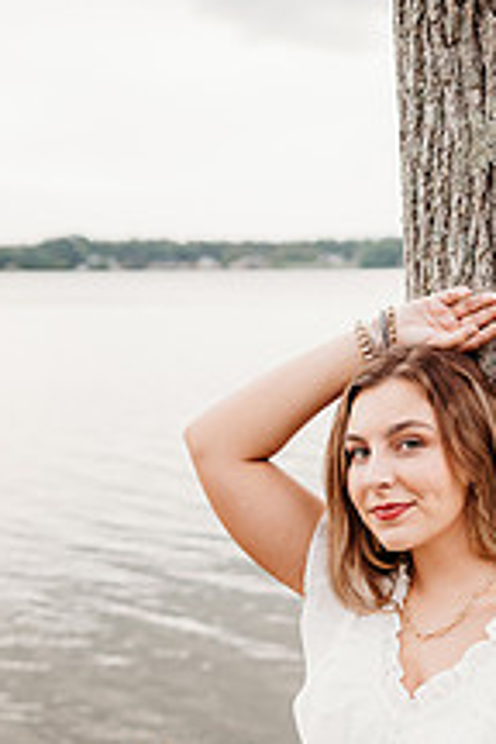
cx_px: 417
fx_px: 1033
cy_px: 513
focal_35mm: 50
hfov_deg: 26.4
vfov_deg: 39.0
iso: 200
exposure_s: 1/500
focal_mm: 24
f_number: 2.2
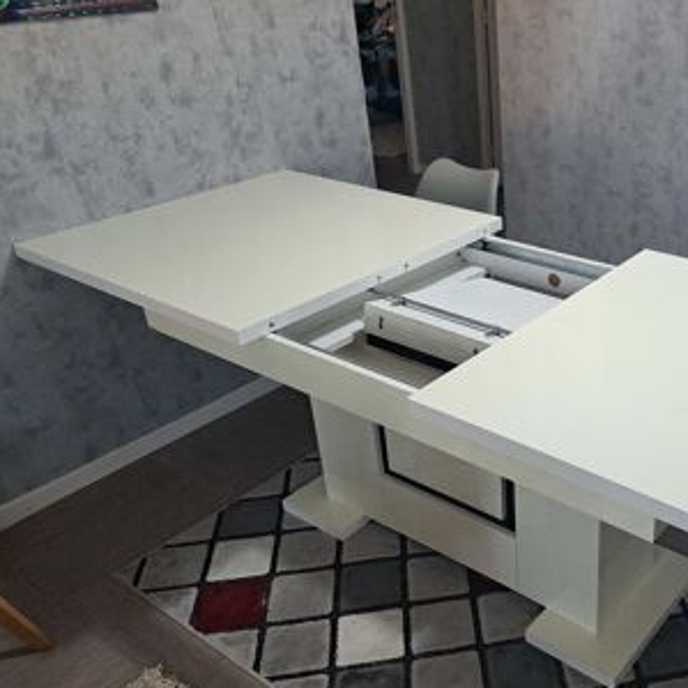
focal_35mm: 34
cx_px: 543
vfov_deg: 48.4
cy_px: 375
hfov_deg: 46.1
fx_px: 765
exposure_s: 1/50
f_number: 1.8
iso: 250
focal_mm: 5.23
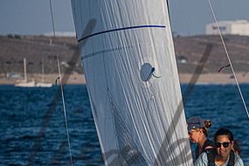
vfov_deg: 2.5
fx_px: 3825
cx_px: 301
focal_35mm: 553
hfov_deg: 3.7
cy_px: 88
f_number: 6.3
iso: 400
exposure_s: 1/1250
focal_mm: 200
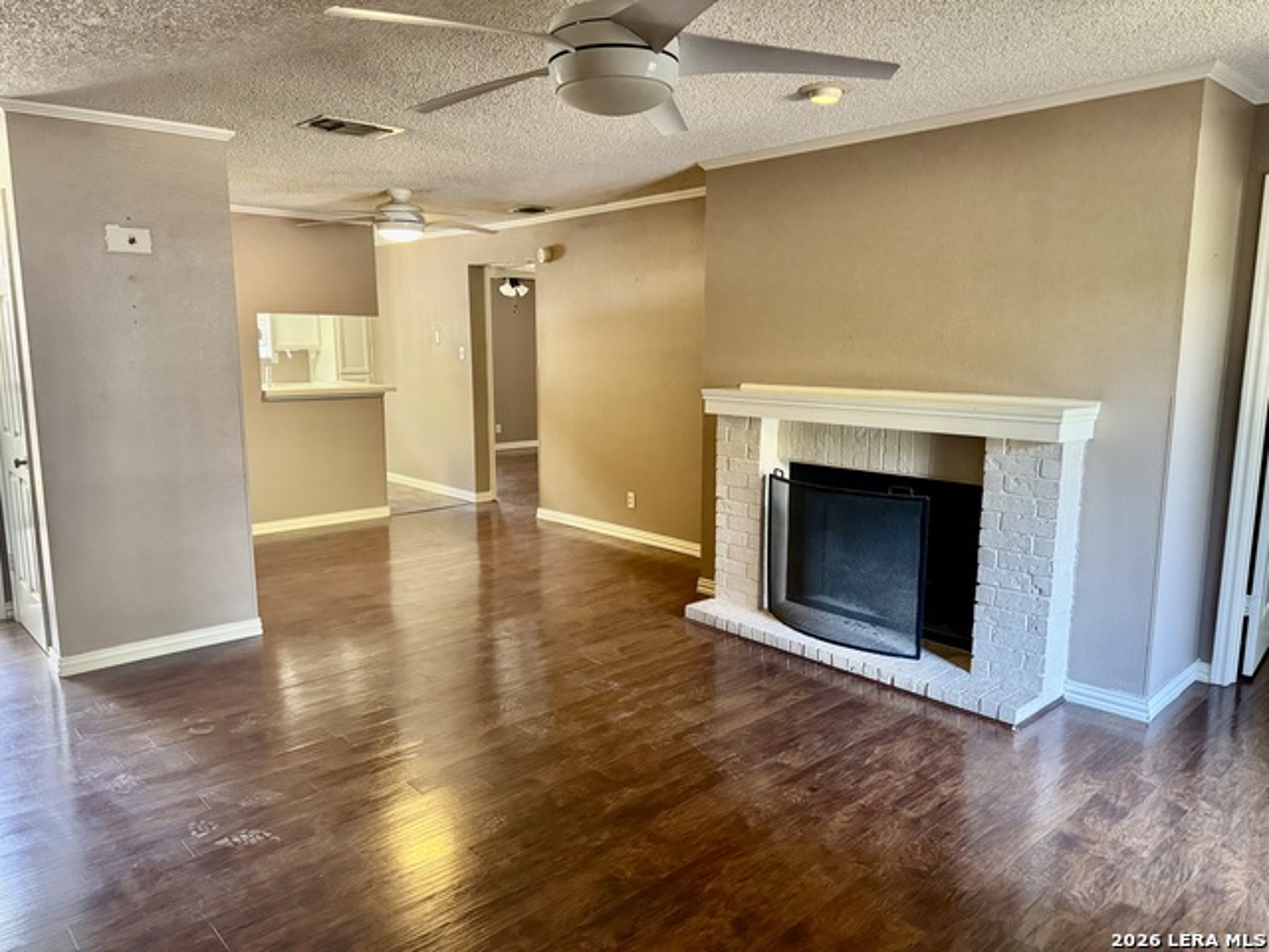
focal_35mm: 24
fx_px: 880
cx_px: 634
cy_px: 476
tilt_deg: -8.4
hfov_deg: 71.6
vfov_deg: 56.8
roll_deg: -0.2
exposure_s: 1/60
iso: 640
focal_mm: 6.76
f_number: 1.78
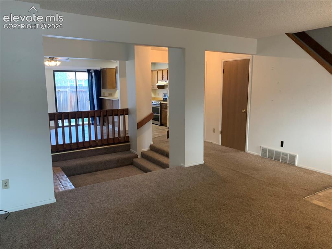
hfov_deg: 67.3
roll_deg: -0.6
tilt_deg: -8.2
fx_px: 249
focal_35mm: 26
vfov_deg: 53.0
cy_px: 124
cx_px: 166
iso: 320
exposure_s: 1/60
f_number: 1.8
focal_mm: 4.25
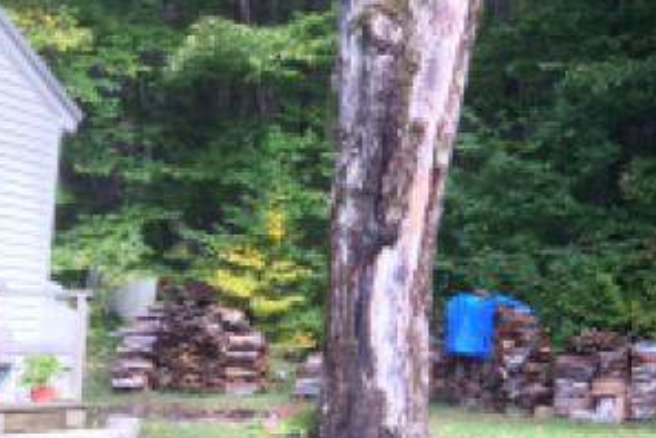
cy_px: 160
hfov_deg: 17.4
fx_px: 1895
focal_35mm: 104
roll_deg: -1.3
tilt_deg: +6.9
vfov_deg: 13.2
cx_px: 1029
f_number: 2.2
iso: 50
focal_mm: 4.15
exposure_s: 1/120
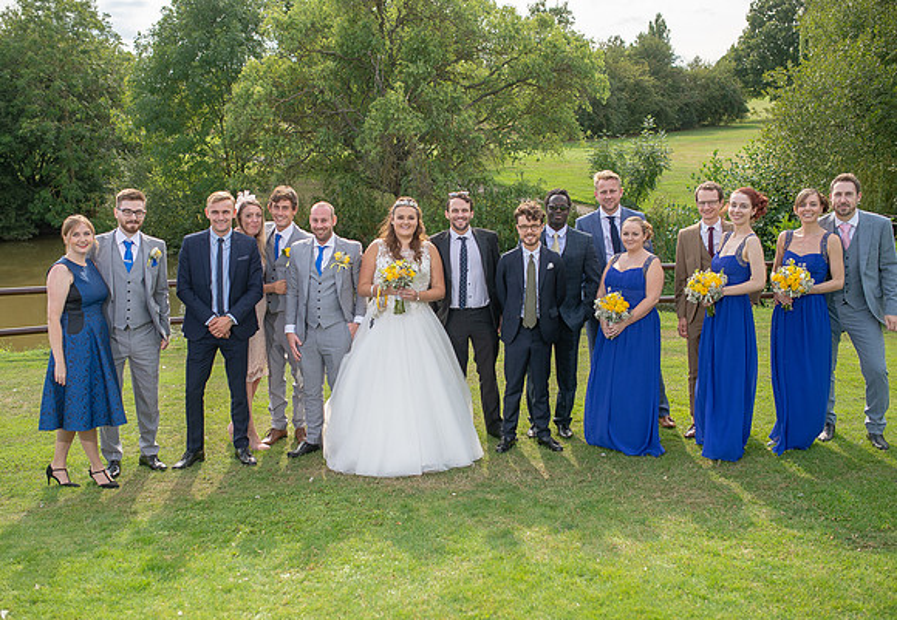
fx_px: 943
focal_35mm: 37
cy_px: 310
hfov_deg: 50.9
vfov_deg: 36.4
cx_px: 431
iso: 160
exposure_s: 1/1600
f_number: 2.8
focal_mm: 35
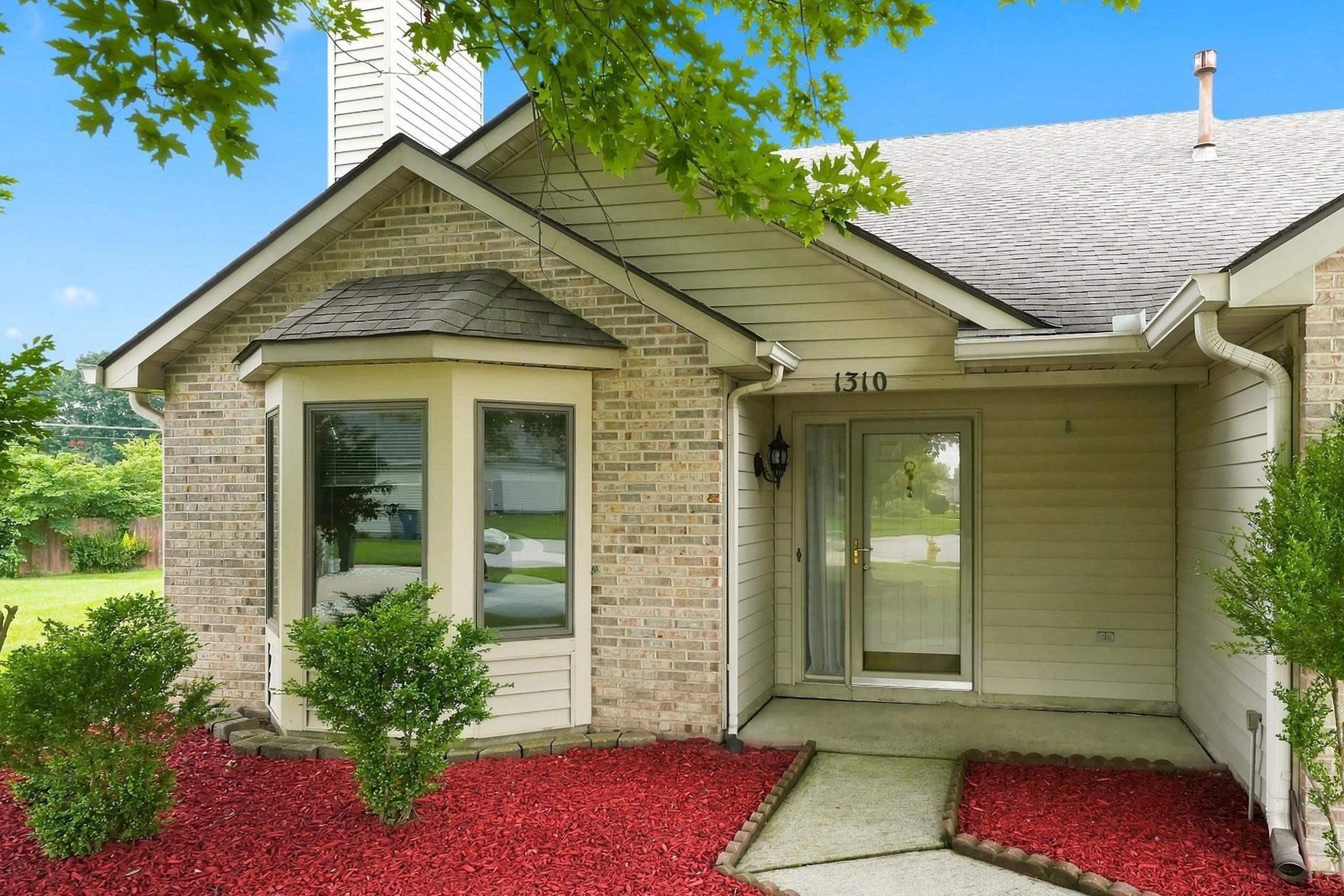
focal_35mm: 23
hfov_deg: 74.2
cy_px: 498
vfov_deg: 54.3
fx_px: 871
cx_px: 825
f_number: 5.6
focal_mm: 11.5
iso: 800
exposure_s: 1/800
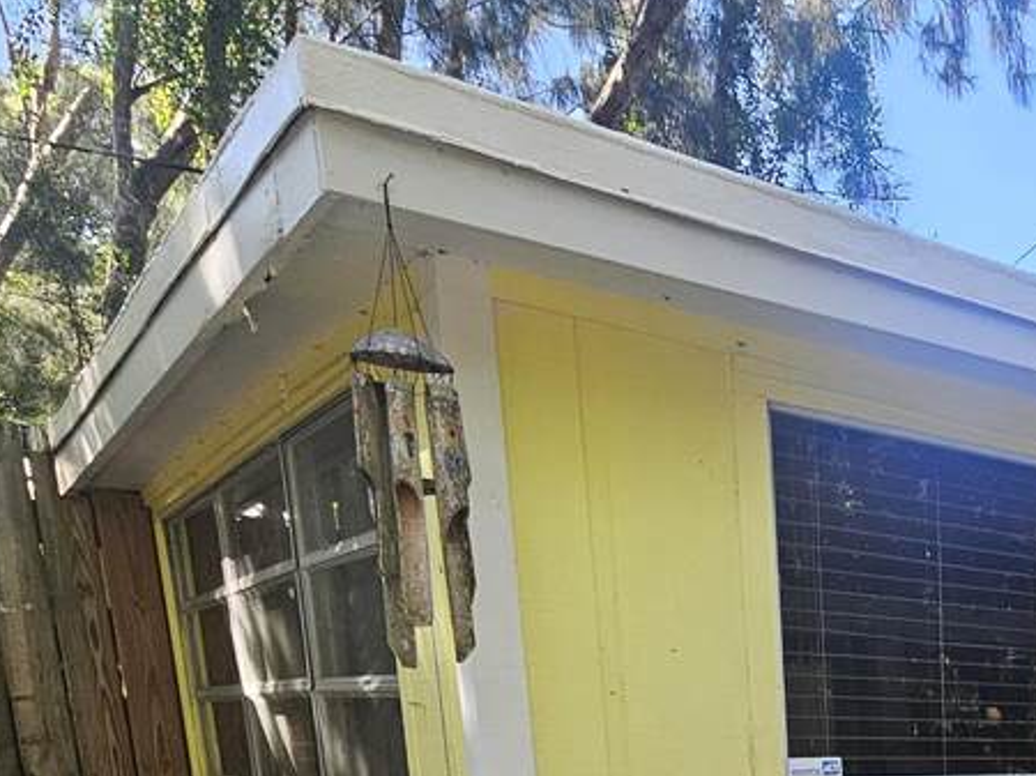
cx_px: 1199
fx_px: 1107
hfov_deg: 38.9
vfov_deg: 31.9
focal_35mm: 37
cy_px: 942
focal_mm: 2.2
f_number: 2.2
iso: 80
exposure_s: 1/120
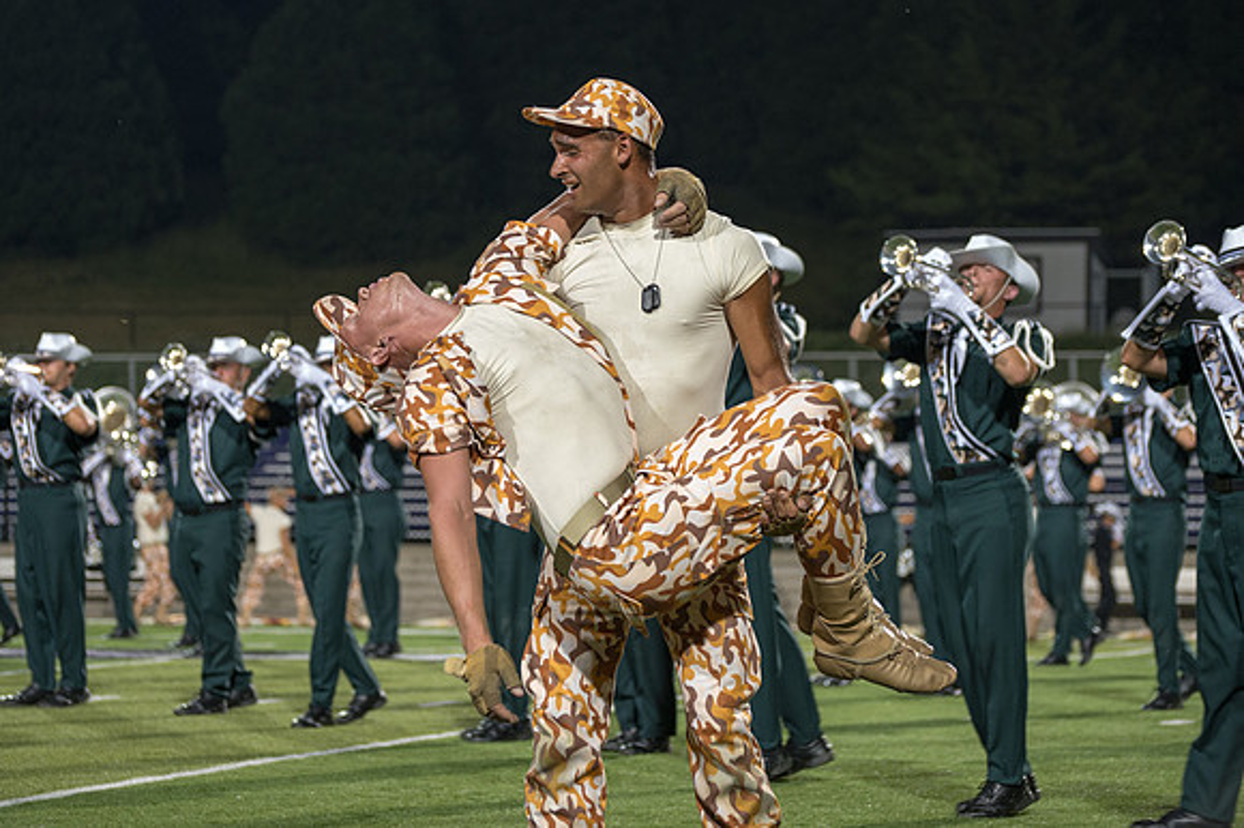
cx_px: 593
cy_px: 335
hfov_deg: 17.1
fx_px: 4132
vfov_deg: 11.4
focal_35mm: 120
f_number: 4.5
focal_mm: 100
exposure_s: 1/160
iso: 2500
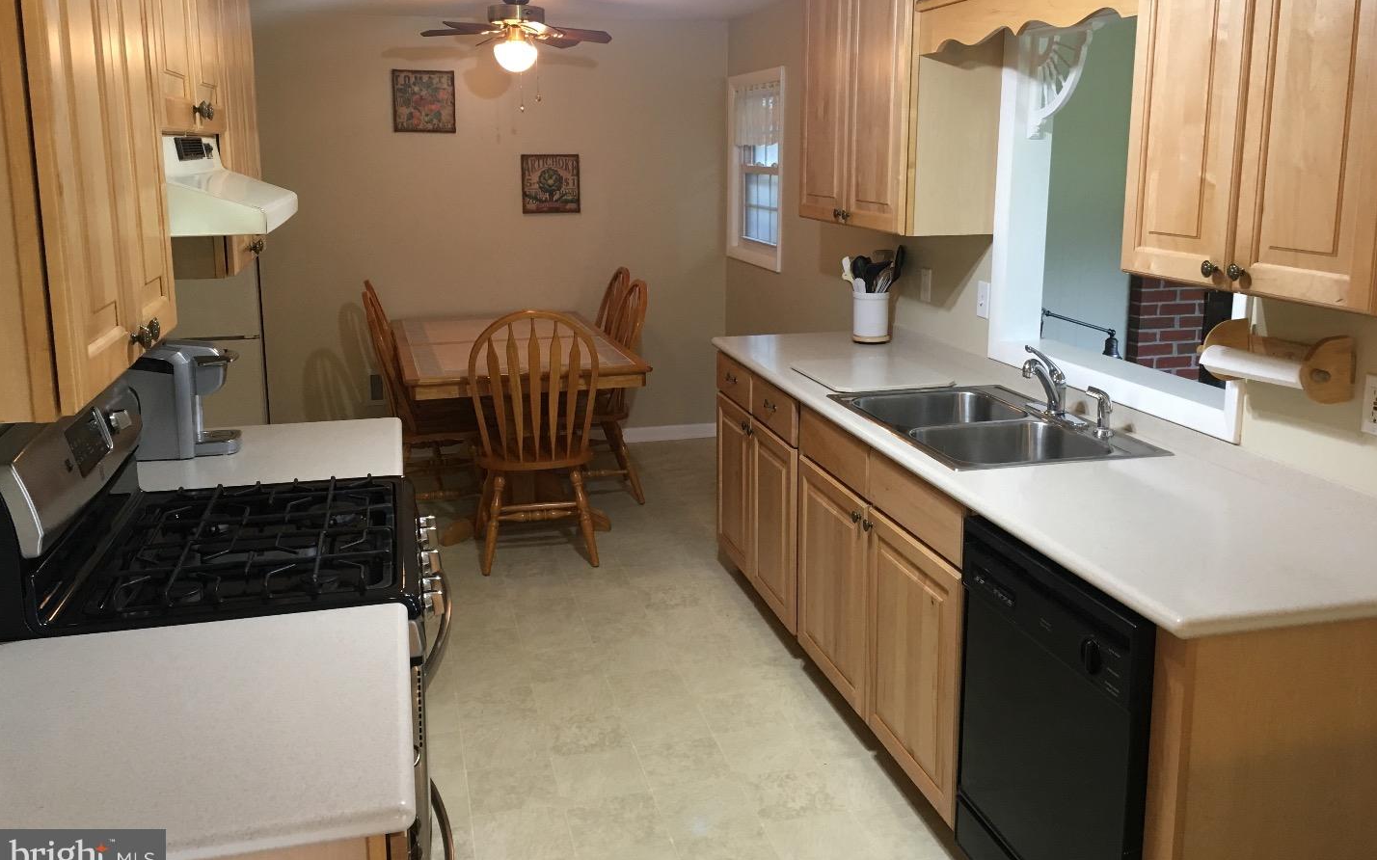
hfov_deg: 61.2
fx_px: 1163
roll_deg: +1.2
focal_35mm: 31
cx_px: 691
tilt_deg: -9.8
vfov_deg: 40.5
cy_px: 364
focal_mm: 4.15
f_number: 2.2
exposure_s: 1/30
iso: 80
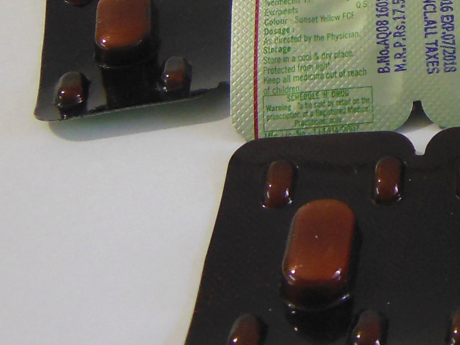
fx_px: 1515
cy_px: -126
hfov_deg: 15.9
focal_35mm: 114
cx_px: 674
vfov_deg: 12.5
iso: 320
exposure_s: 1/30
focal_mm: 6
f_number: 3.9
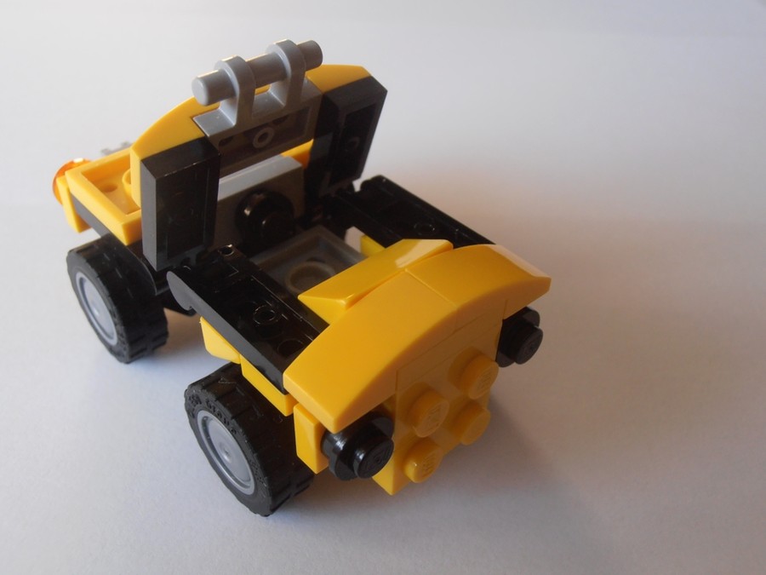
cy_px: 288
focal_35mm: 37
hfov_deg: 50.1
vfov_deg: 38.7
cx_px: 383
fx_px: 819
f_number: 3.9
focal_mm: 6.61
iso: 125
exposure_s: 1/40
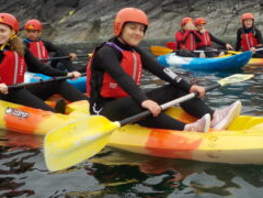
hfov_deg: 38.1
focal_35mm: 50
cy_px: 44
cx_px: 156
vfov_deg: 28.6
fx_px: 380
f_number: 3.3
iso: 125
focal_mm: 4.1
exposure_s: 1/400
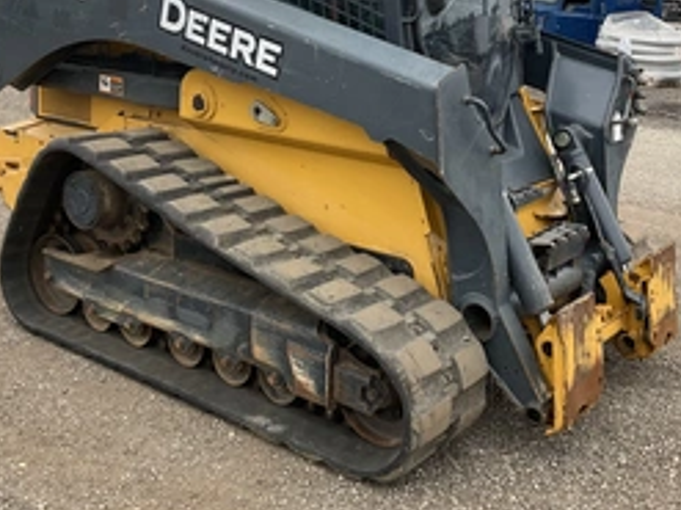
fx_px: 924
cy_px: 143
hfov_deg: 40.4
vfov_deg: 30.5
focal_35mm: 47
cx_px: 380
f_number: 1.8
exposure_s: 1/338
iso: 25
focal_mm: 3
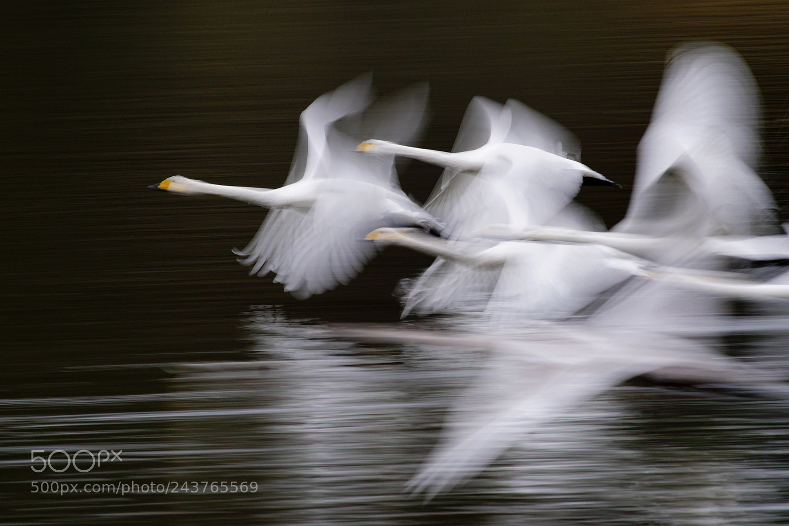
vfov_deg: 3.1
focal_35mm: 450
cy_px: 263
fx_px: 9860
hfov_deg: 4.6
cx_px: 394
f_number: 10
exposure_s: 1/13
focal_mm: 300
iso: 200
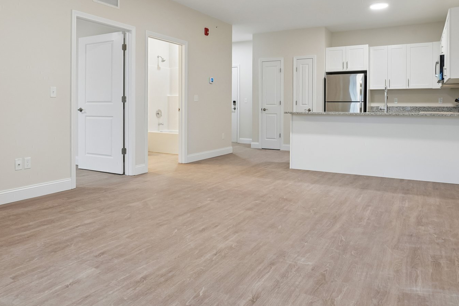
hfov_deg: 69.2
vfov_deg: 48.8
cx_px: 207
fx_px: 332
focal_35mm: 26
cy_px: 105
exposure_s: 1/8
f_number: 11
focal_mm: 17
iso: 400
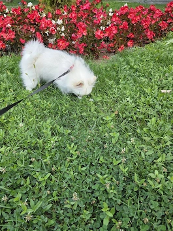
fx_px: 173
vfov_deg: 67.3
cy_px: 115
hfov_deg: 52.9
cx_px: 78
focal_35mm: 26
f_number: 1.7
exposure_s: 1/370
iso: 32
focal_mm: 6.3
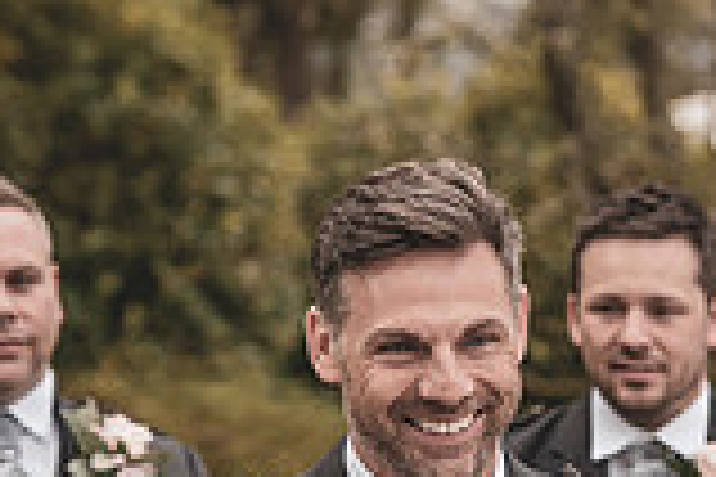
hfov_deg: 5.4
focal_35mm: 381
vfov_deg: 3.6
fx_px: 7577
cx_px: 446
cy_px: 675
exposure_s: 1/320
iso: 250
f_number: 5.6
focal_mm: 135
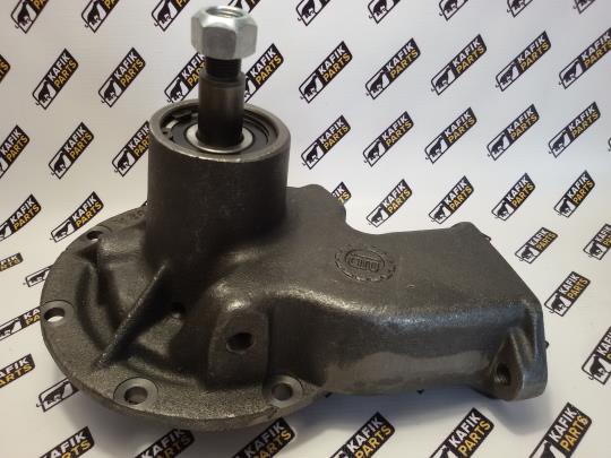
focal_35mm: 31
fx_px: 547
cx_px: 306
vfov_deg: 45.4
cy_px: 229
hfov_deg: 58.4
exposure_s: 1/33
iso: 50
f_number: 2.4
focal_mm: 2.93
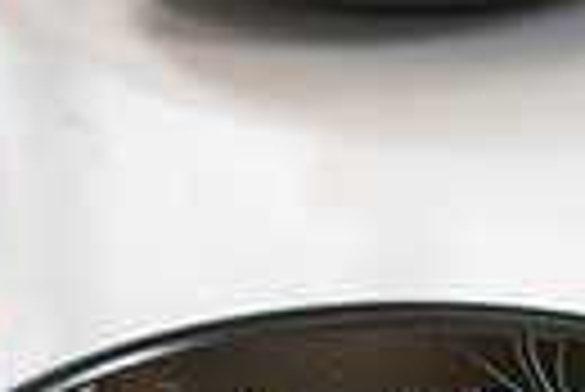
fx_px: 3774
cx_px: 99
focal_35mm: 232
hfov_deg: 8.8
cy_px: 358
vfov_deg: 5.9
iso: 640
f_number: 4
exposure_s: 1/200
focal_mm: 52
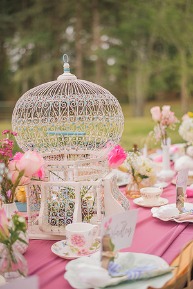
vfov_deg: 39.6
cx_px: 96
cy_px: 144
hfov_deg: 27.0
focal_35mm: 50
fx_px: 402
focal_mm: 50
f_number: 2
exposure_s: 1/400
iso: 100
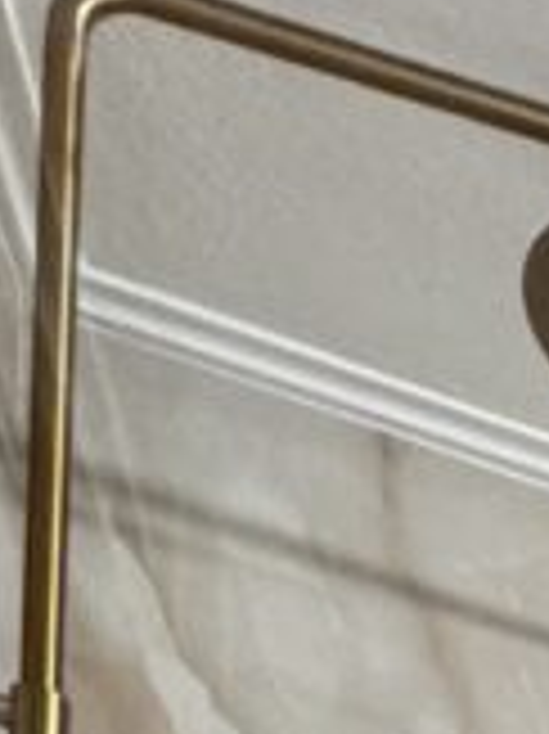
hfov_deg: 11.6
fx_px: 1863
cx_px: 1534
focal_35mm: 88
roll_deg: -2.6
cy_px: 1846
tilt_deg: -1.7
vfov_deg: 13.9
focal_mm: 2.22
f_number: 2.2
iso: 500
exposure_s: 1/60
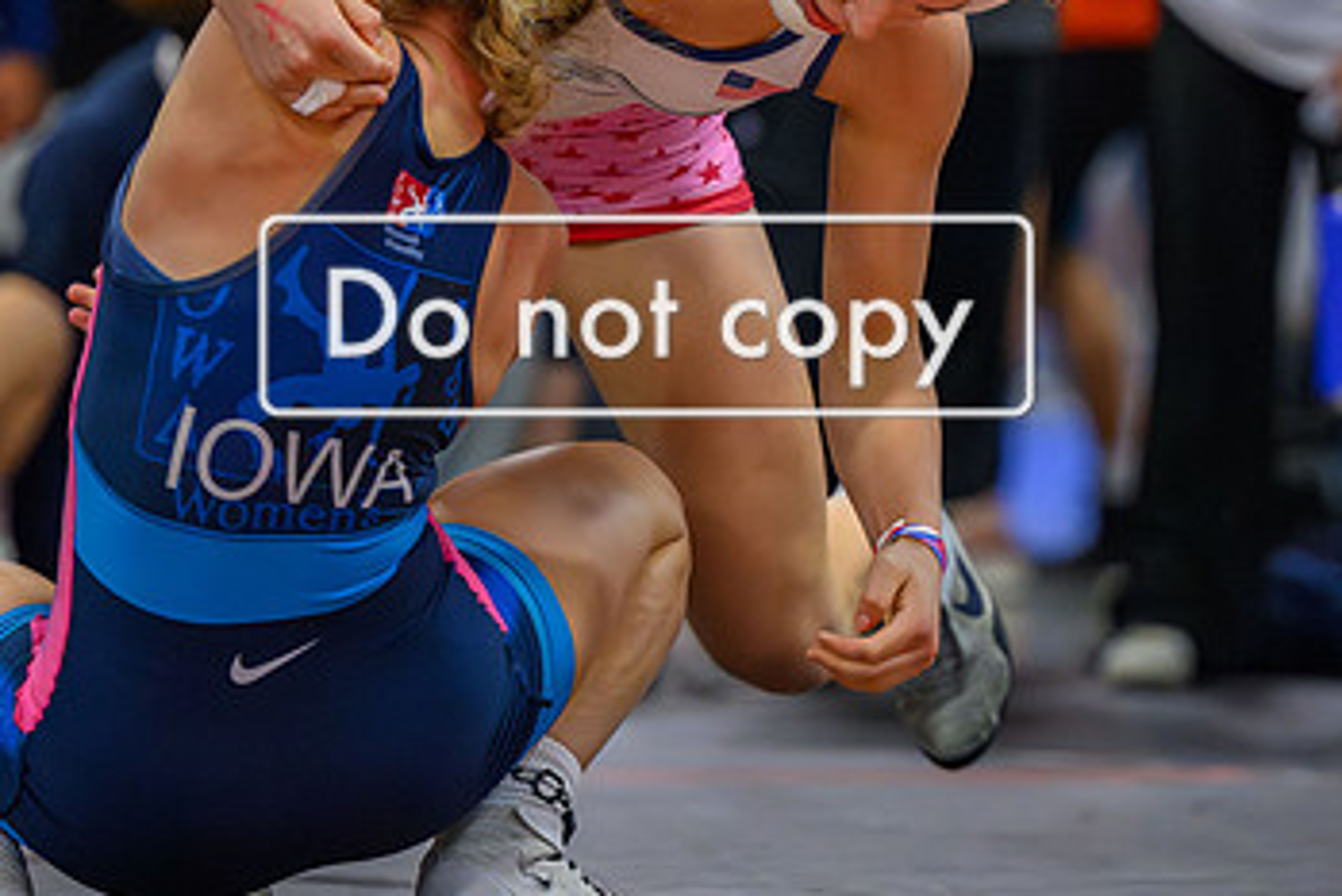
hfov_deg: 6.1
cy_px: 152
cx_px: 894
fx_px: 12493
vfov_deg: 4.1
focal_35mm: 335
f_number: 2.8
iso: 14400
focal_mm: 165
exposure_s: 1/800
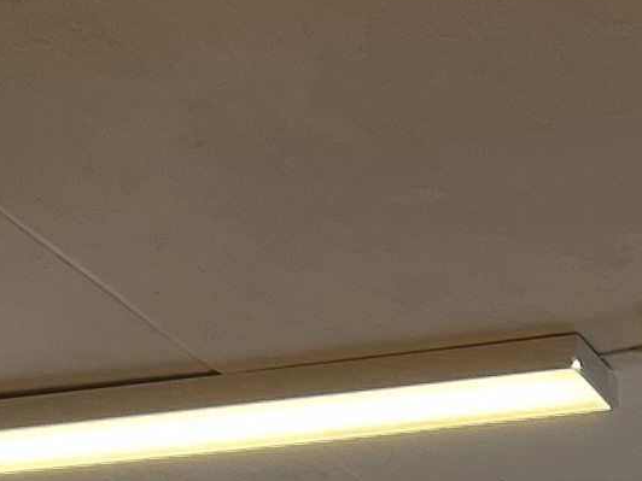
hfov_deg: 9.9
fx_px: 3654
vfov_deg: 7.0
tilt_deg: +4.9
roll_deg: +0.8
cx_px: 768
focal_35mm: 197
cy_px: 1266
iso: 40
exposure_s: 1/161
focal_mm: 5.7
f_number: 1.5
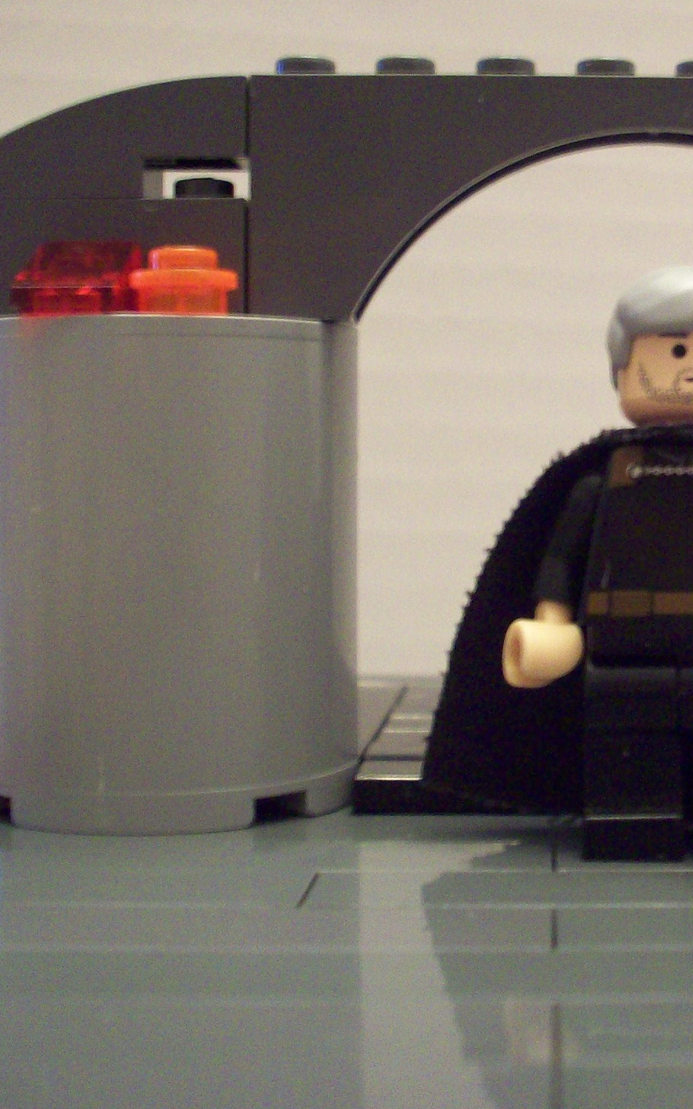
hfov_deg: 21.3
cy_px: 523
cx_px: 672
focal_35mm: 59
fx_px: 1783
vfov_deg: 34.5
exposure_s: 1/8
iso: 200
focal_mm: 6.2
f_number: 2.8
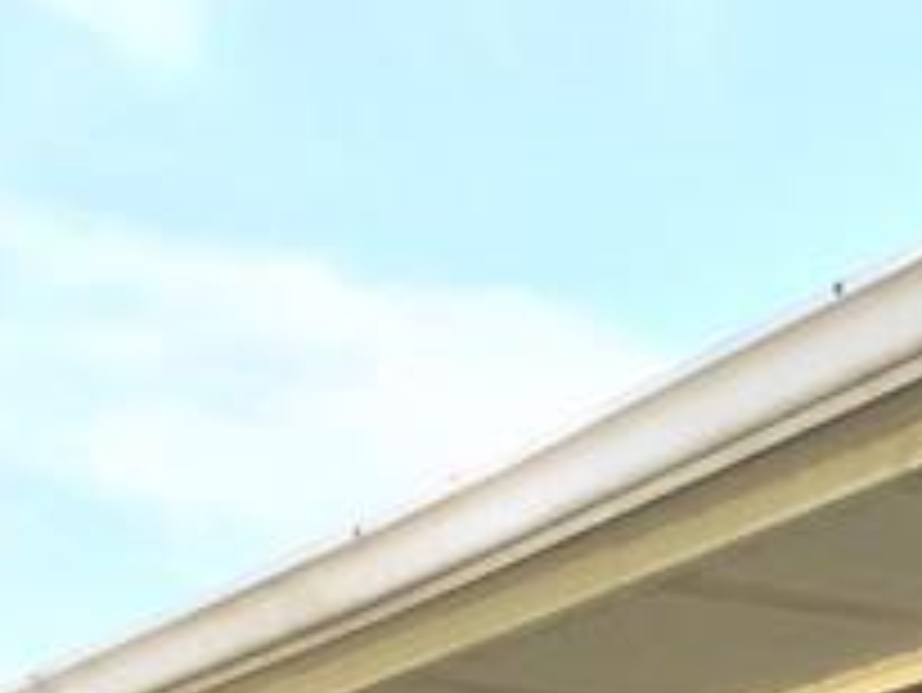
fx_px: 3864
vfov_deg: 9.5
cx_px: 1673
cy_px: 1436
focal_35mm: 145
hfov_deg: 12.4
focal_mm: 4.15
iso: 32
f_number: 2.2
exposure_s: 1/449
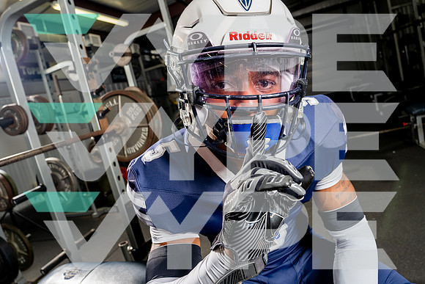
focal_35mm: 25
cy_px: 141
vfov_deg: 50.7
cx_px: 211
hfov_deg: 70.7
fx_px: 300
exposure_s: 1/250
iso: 250
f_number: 5.6
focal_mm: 23
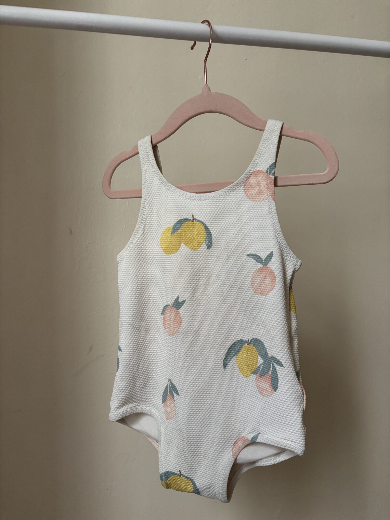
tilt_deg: -0.4
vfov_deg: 67.3
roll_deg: +0.6
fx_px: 391
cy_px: 260
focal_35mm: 26
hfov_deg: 53.1
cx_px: 195
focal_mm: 5.96
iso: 400
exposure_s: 1/60
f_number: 1.6
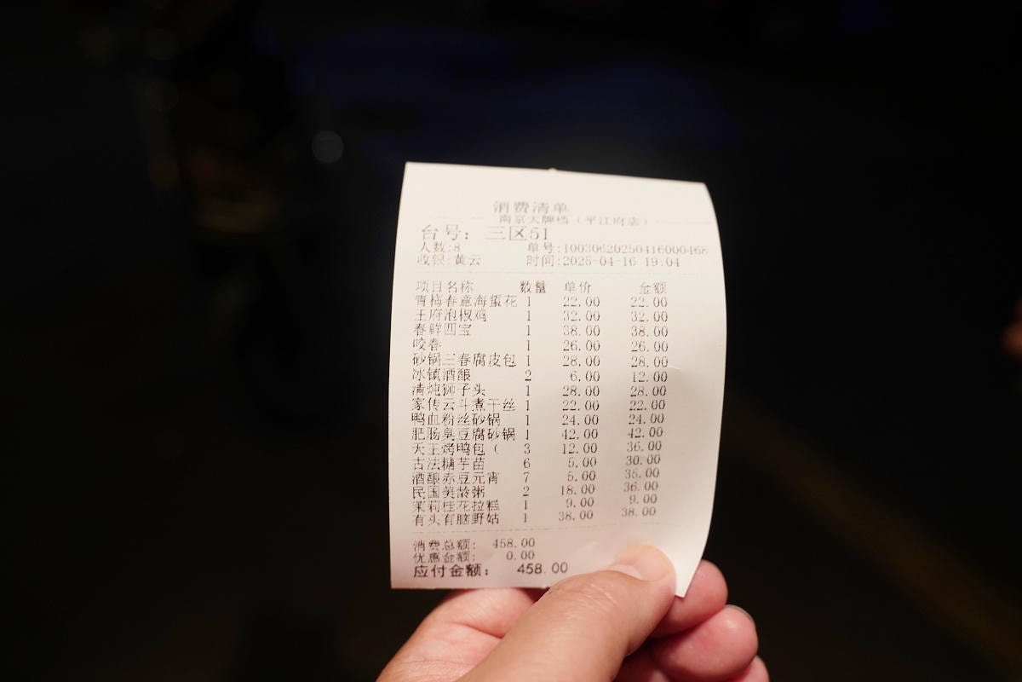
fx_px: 852
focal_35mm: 30
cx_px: 511
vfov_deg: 43.6
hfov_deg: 61.9
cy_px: 341
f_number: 4
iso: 800
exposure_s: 1/60
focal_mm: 30
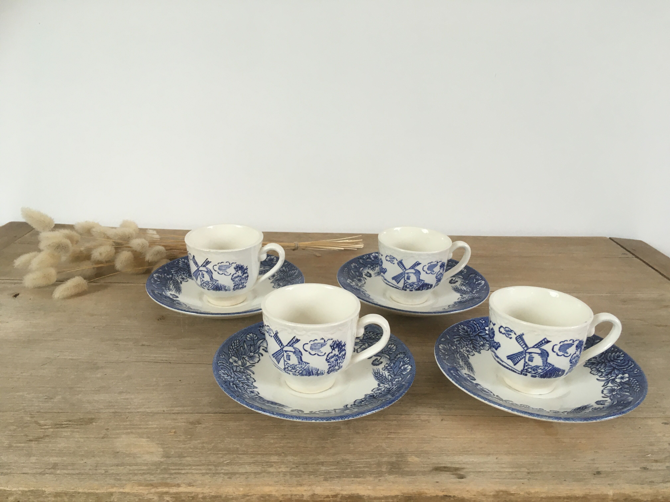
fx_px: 561
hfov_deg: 61.7
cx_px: 335
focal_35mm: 29
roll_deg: -1.6
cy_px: 251
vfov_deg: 48.2
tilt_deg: -19.0
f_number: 2.2
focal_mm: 4.15
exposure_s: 1/33
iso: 80
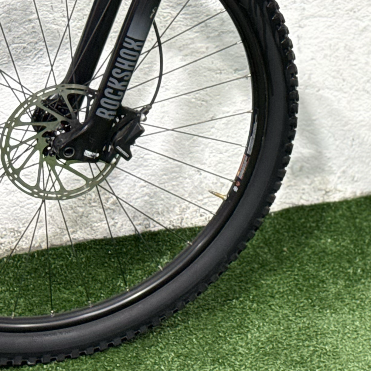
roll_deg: -1.3
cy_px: -33
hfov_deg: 12.4
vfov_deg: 12.3
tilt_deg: -17.5
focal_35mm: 140
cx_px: 344
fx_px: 1698
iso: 200
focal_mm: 6.76
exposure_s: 1/60
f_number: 1.78
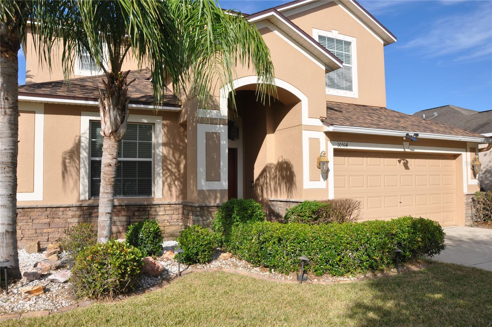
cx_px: 246
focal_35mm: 27
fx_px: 368
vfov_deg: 47.8
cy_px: 164
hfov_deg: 67.5
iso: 200
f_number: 14
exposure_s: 1/200
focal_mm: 18
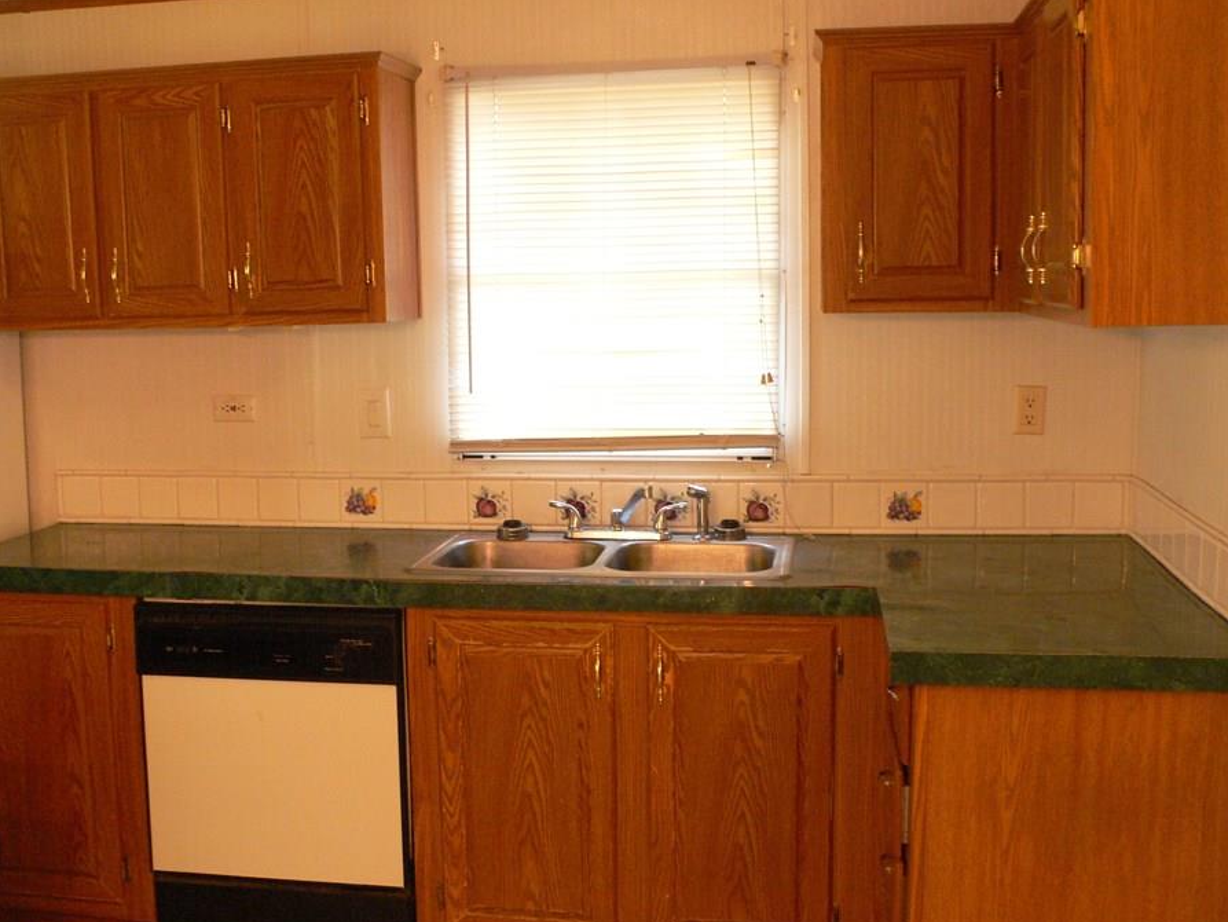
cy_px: 501
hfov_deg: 47.8
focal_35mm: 39
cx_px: 547
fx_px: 1384
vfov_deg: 36.8
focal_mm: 6.3
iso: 200
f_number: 2.8
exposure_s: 1/15
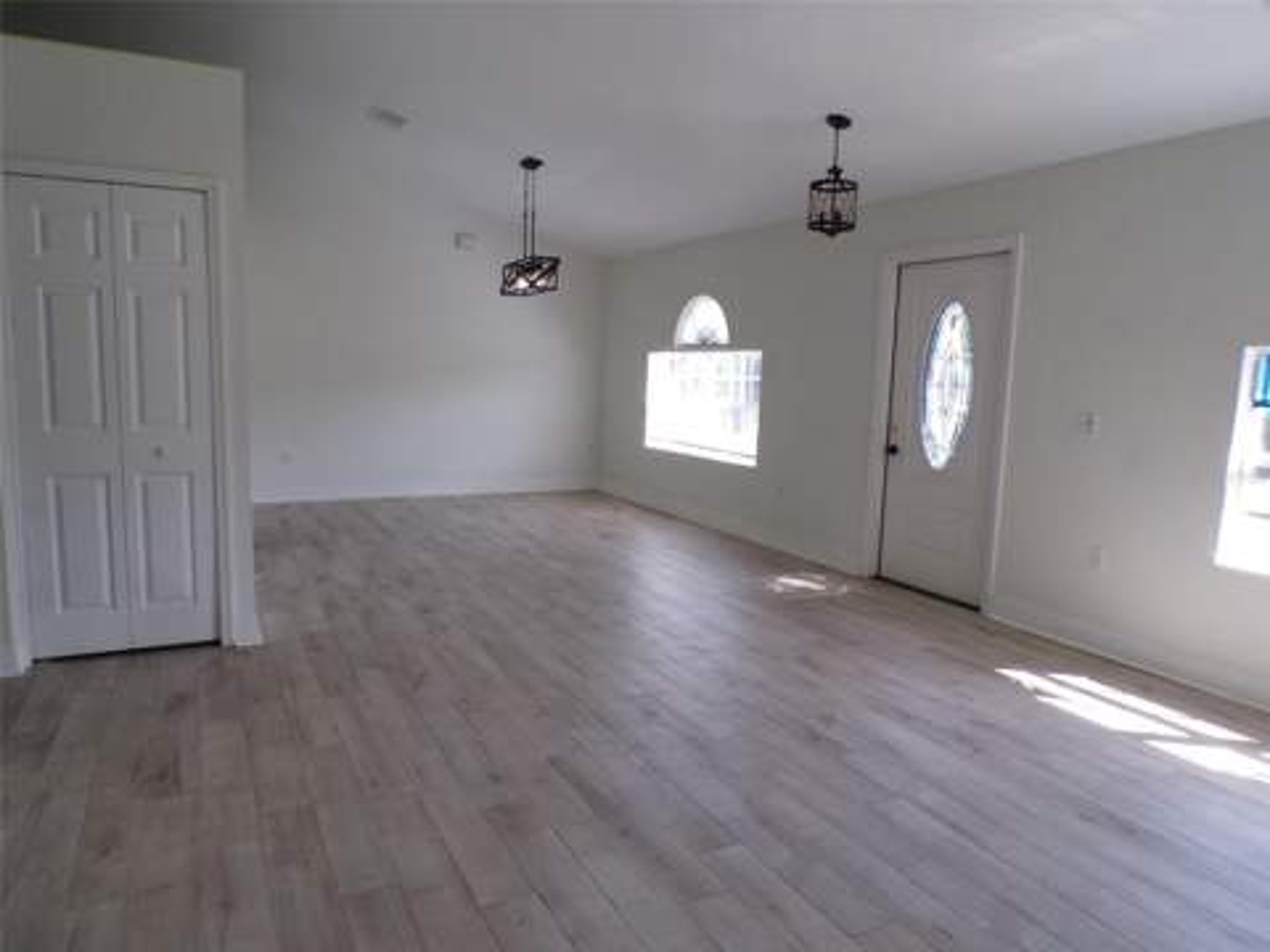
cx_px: 635
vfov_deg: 56.8
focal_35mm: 24
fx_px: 881
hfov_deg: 71.6
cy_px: 476
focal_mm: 4.3
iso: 100
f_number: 4.4
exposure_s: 1/56
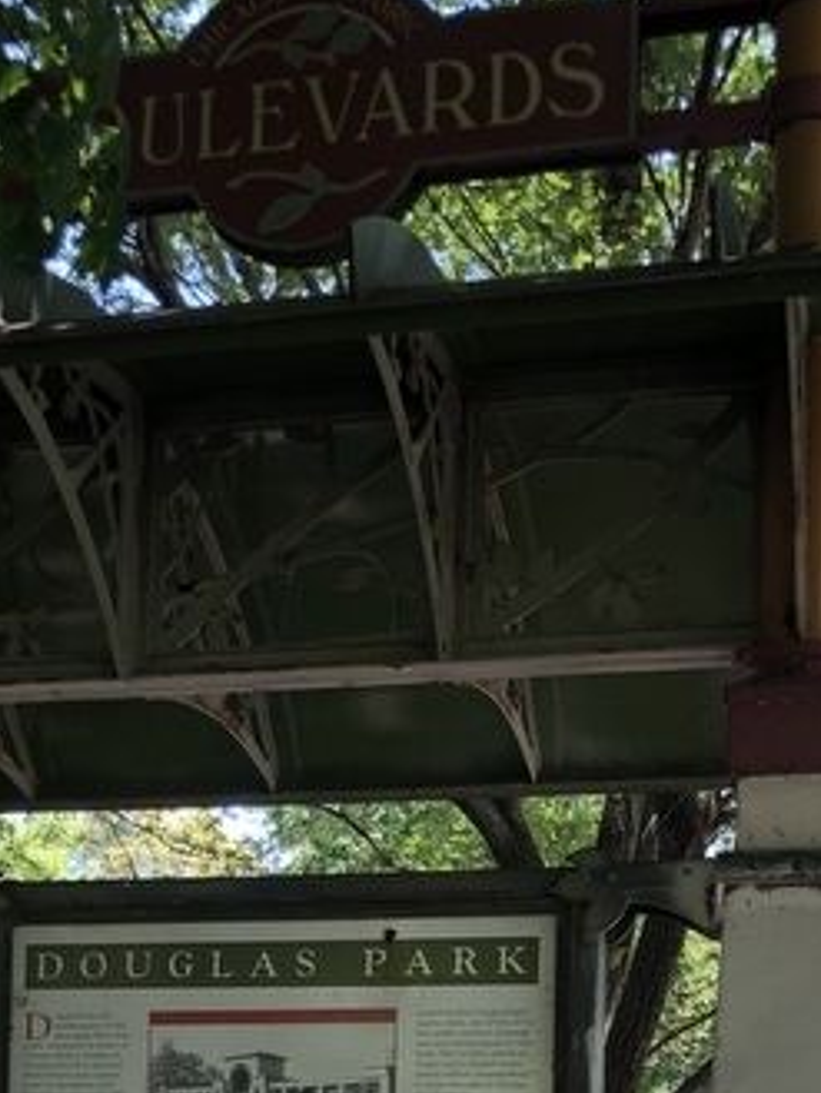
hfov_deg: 21.6
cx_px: 293
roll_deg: -2.1
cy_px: 1156
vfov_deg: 26.6
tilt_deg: +6.0
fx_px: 2149
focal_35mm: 68
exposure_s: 1/120
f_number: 1.8
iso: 25
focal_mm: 3.99
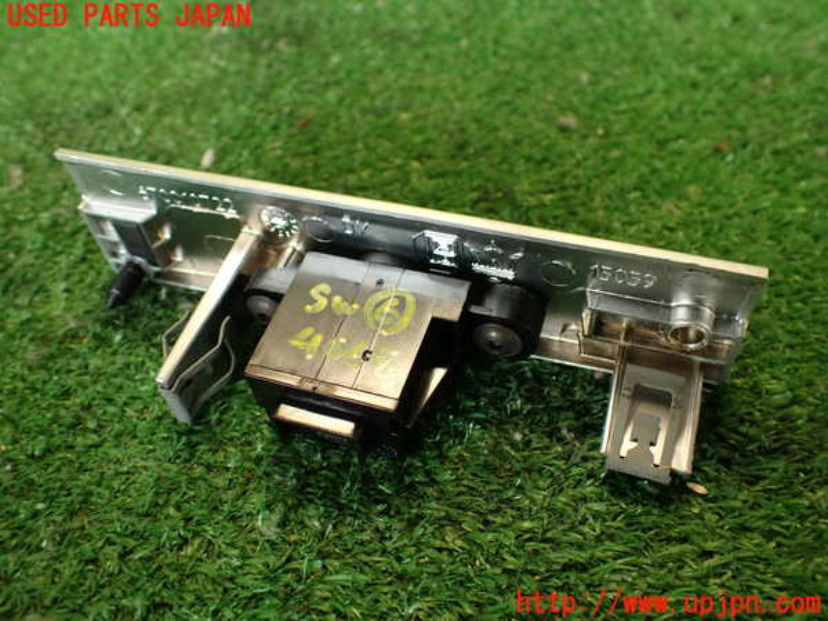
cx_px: 414
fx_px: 718
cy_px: 310
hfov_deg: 60.0
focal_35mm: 30
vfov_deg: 46.8
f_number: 2.3
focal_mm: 5.4
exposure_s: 1/50
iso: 200
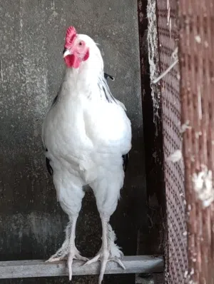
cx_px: 107
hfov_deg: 17.0
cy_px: 142
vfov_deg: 22.5
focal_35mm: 87
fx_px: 715
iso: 1000
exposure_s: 1/50
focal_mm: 6.14
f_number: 1.65
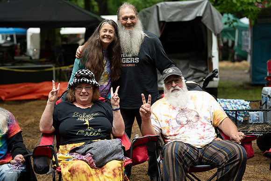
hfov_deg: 28.8
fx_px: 527
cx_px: 136
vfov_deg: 19.5
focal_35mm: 70
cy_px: 90
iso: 250
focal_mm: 70
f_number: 2.5
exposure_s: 1/400
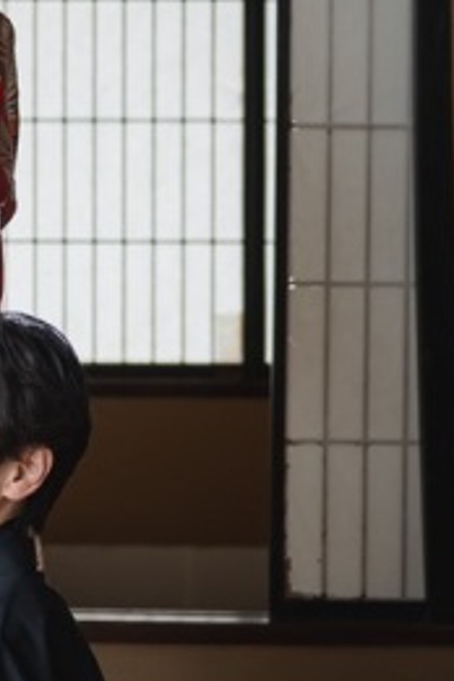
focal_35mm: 230
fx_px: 4350
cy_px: -91
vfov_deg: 8.9
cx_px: -564
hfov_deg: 5.8
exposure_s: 1/250
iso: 250
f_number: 2.5
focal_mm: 50
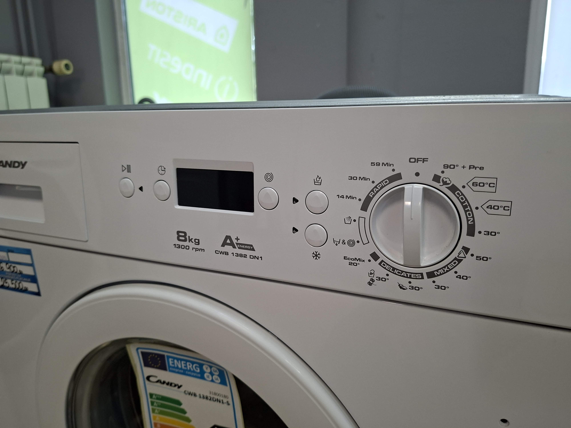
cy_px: 214
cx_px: 286
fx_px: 379
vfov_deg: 58.9
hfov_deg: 73.9
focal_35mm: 23
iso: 200
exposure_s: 1/100
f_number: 1.8
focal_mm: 5.54
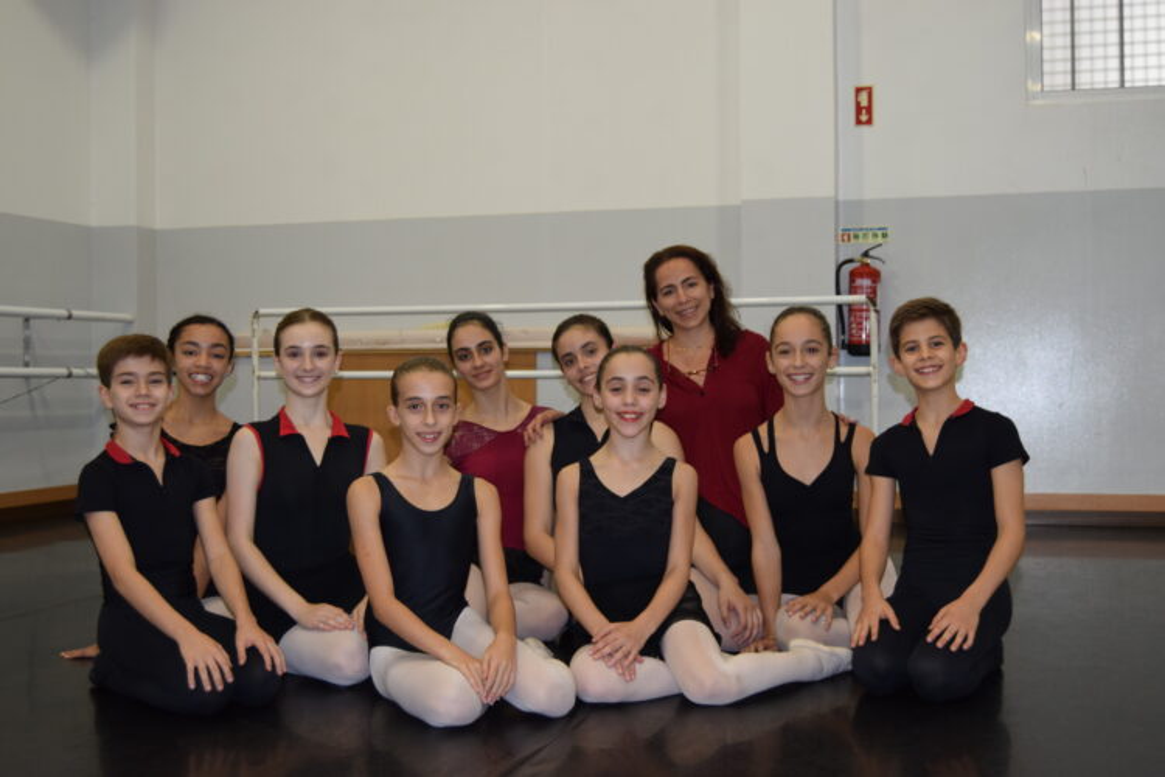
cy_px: 388
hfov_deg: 43.6
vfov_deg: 29.9
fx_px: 1456
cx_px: 582
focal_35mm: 45
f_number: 4.2
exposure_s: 1/80
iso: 800
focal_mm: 30
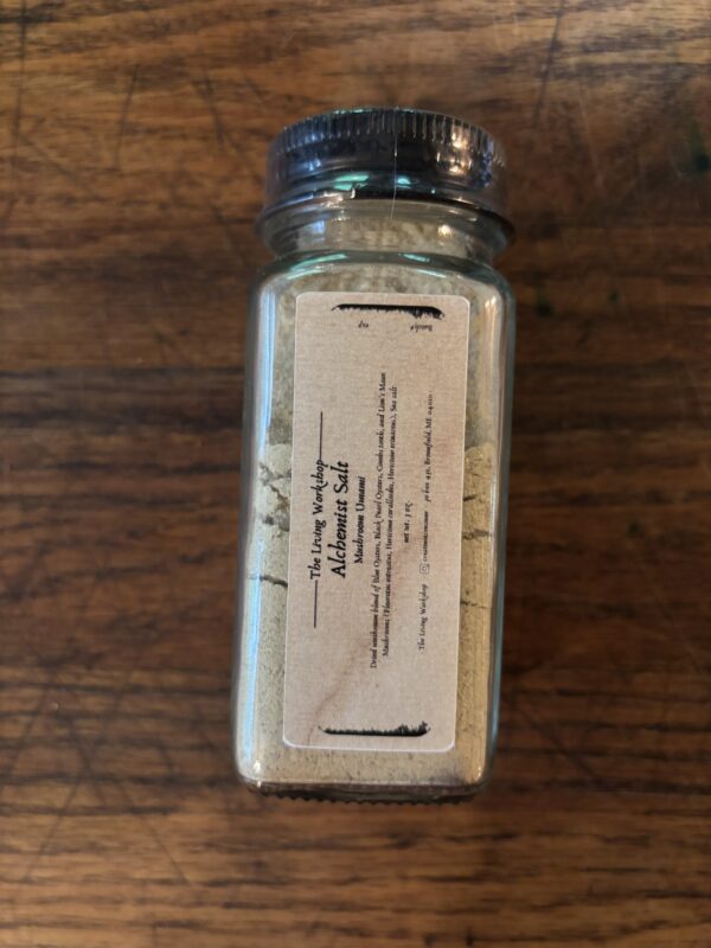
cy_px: 474
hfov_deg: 53.1
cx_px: 356
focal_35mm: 26
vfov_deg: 67.3
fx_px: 712
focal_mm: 5.96
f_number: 1.6
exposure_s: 1/30
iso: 640
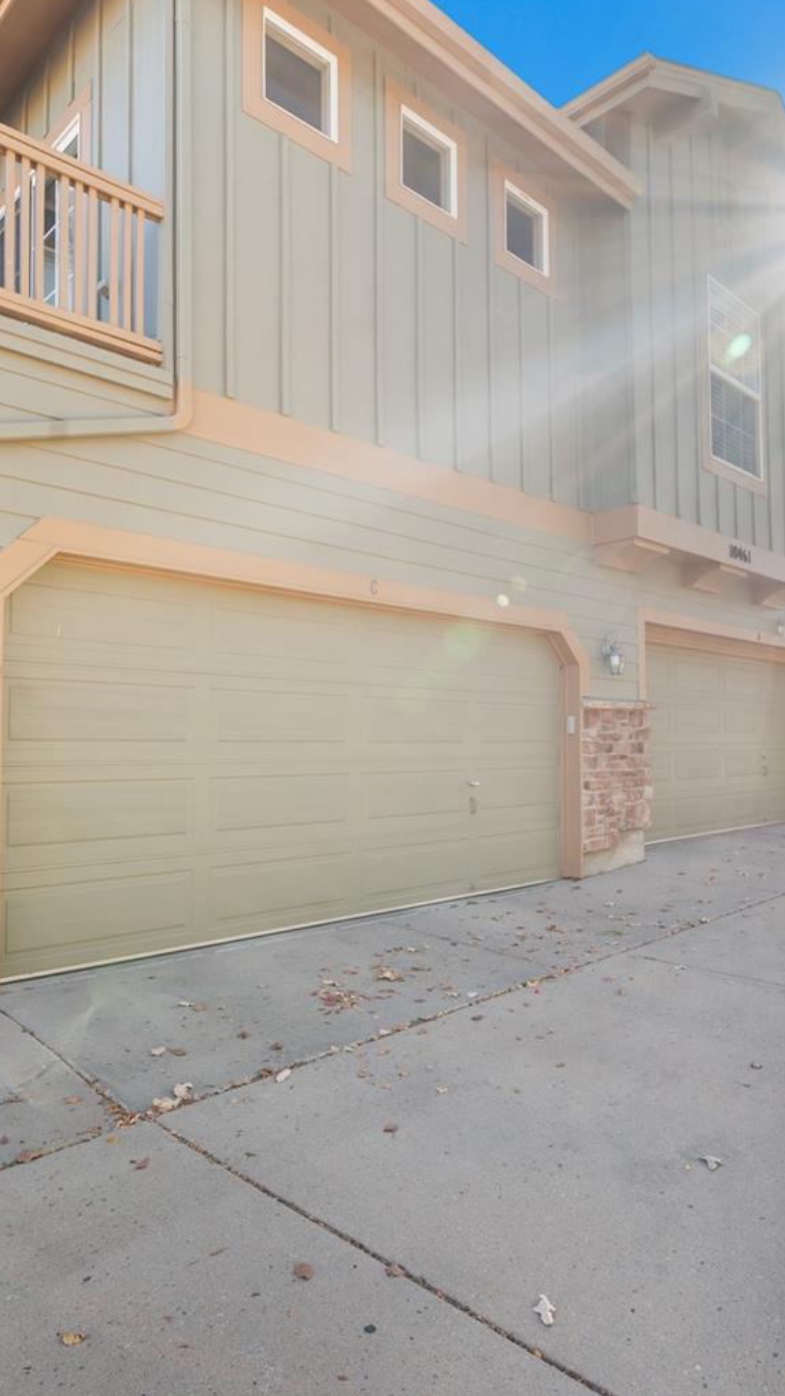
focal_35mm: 23
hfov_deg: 49.5
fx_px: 851
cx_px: 393
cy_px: 716
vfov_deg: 78.7
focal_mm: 14
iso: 360
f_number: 8
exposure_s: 1/15
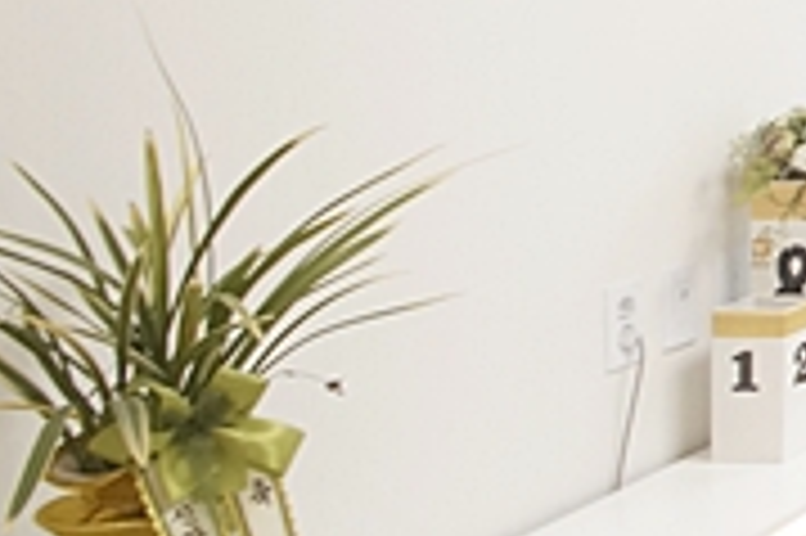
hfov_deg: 17.9
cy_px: -41
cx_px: 1689
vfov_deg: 19.5
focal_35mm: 67
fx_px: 1499
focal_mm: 10
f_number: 9
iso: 800
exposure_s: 1/20
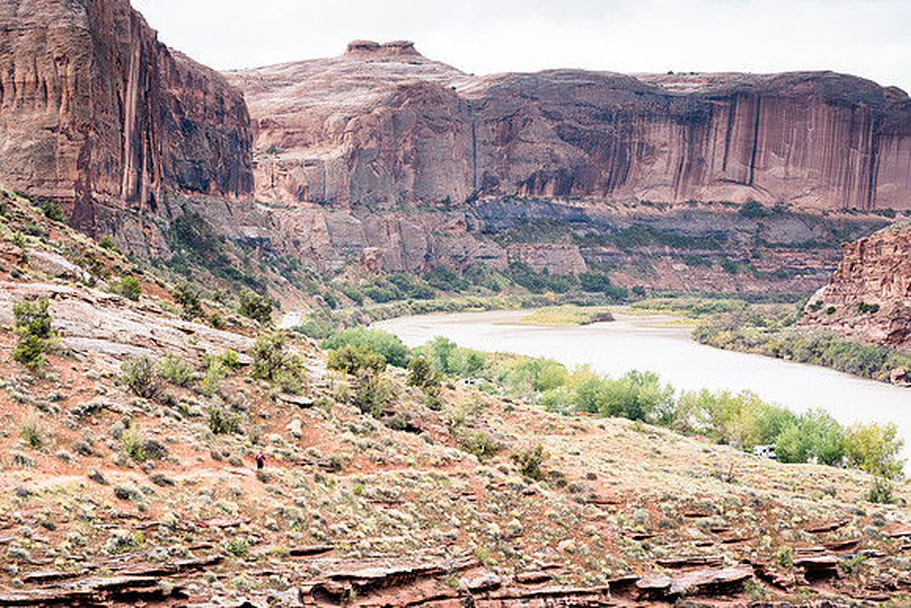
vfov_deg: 15.5
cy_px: 304
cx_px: 456
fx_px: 2227
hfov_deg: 23.1
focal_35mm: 88
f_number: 4
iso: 640
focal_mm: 88
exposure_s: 1/640
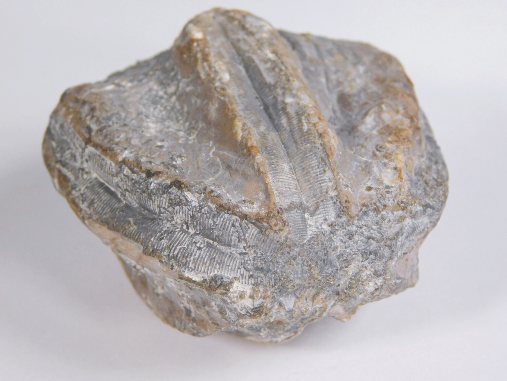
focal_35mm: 115
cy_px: 190
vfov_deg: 12.9
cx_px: 254
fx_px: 1684
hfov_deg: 17.1
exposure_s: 1/125
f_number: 4.8
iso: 125
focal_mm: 20.3
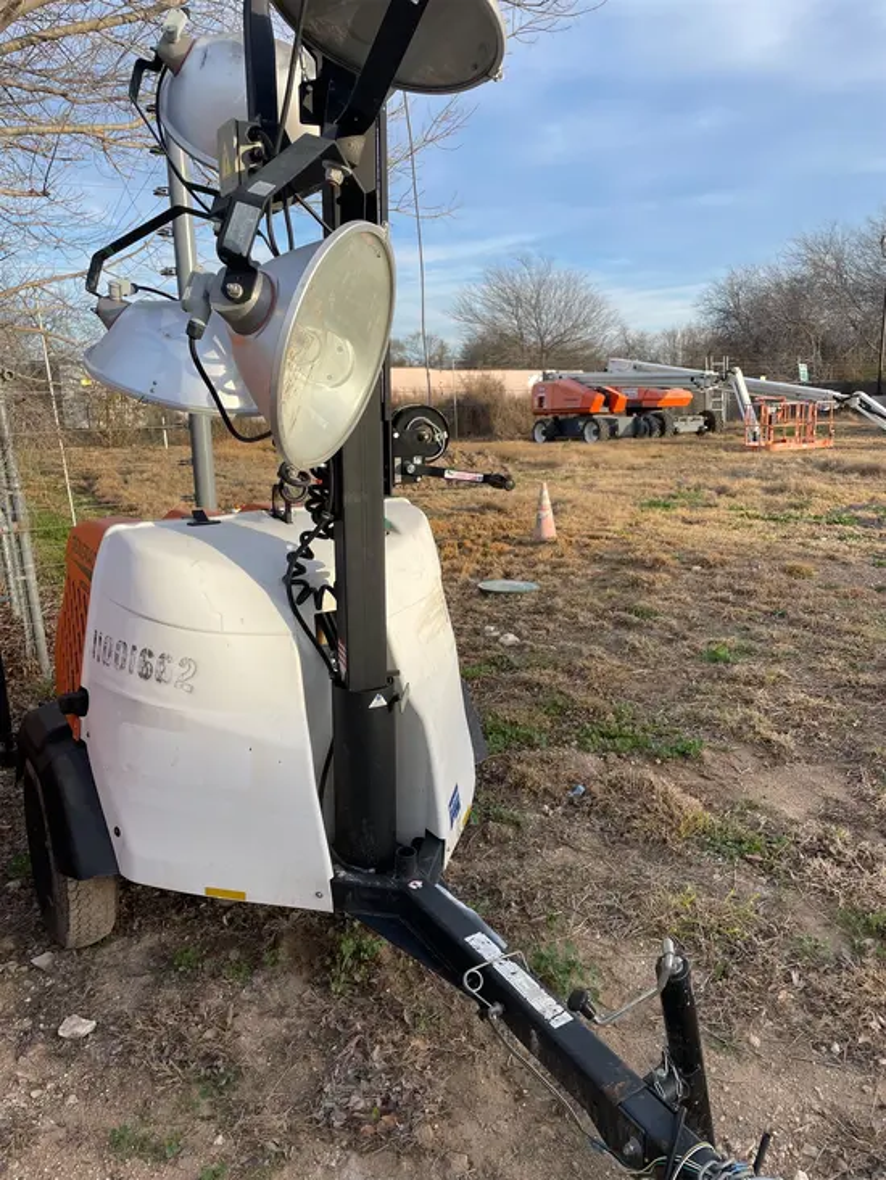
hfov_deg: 53.1
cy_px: 590
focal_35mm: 26
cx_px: 443
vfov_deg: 67.3
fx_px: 887
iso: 32
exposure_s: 1/1195
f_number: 1.6
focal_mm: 4.2
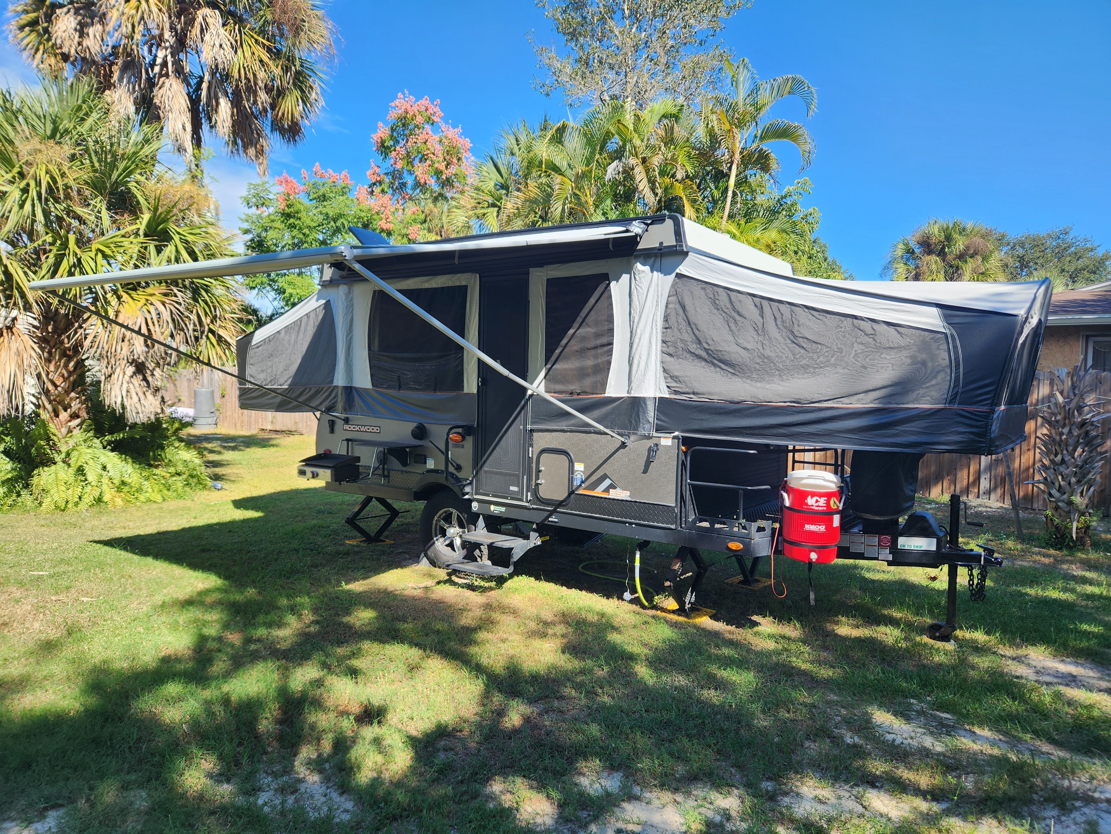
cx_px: 556
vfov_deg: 58.9
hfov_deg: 73.9
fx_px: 738
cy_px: 417
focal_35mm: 23
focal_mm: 5.4
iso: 20
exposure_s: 1/582
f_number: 1.8
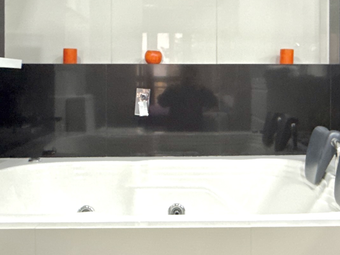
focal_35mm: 53
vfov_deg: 27.4
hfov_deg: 36.0
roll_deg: -0.1
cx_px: 209
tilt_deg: -1.3
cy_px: 90
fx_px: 521
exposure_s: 1/60
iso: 1000
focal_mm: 2.22
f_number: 2.2
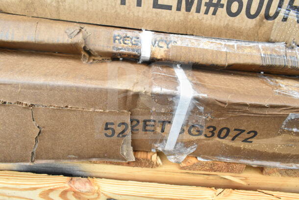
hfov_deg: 67.4
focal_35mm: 27
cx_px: 150
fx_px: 224
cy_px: 100
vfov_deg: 48.0
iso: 1600
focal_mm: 18
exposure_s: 1/250
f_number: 8
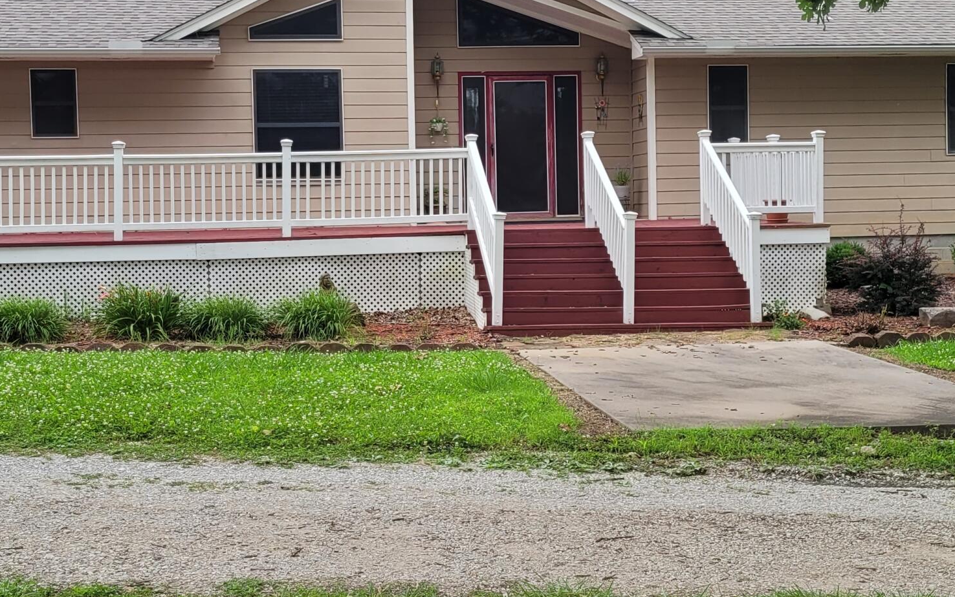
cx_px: 483
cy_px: 254
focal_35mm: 56
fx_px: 1458
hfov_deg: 36.3
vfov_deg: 23.1
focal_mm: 5.4
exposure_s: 1/213
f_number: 1.8
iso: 40
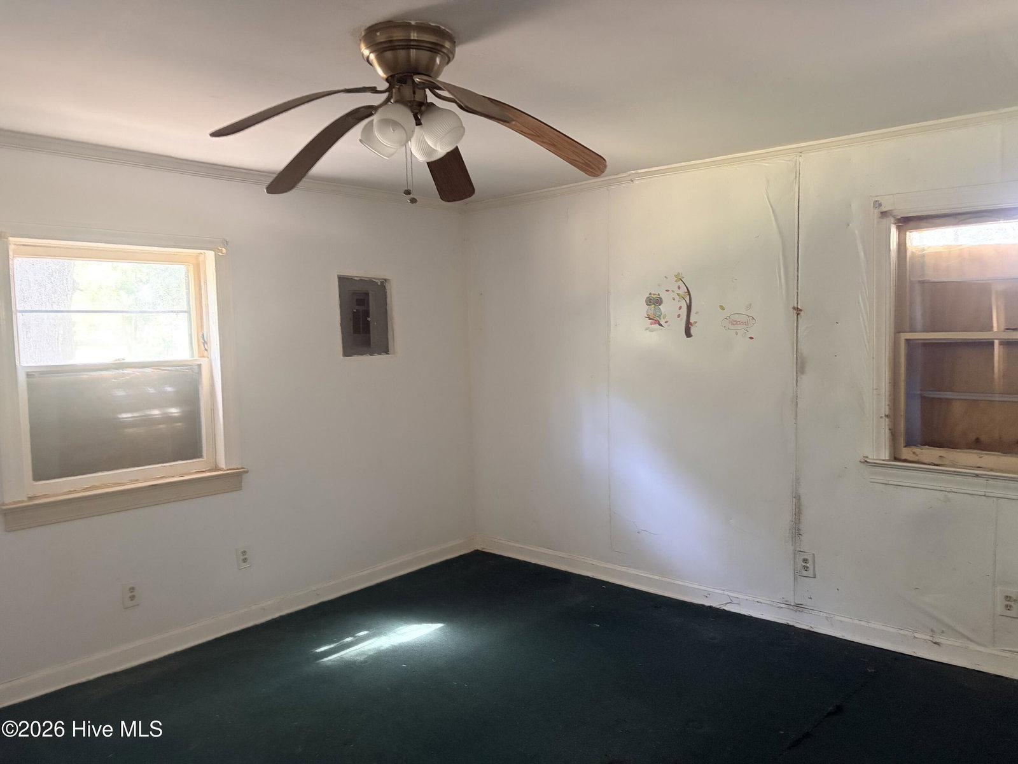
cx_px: 509
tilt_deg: -1.0
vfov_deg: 53.1
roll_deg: +1.6
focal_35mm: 26
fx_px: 765
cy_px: 382
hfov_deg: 67.3
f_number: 1.6
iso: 640
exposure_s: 1/40
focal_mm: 5.96
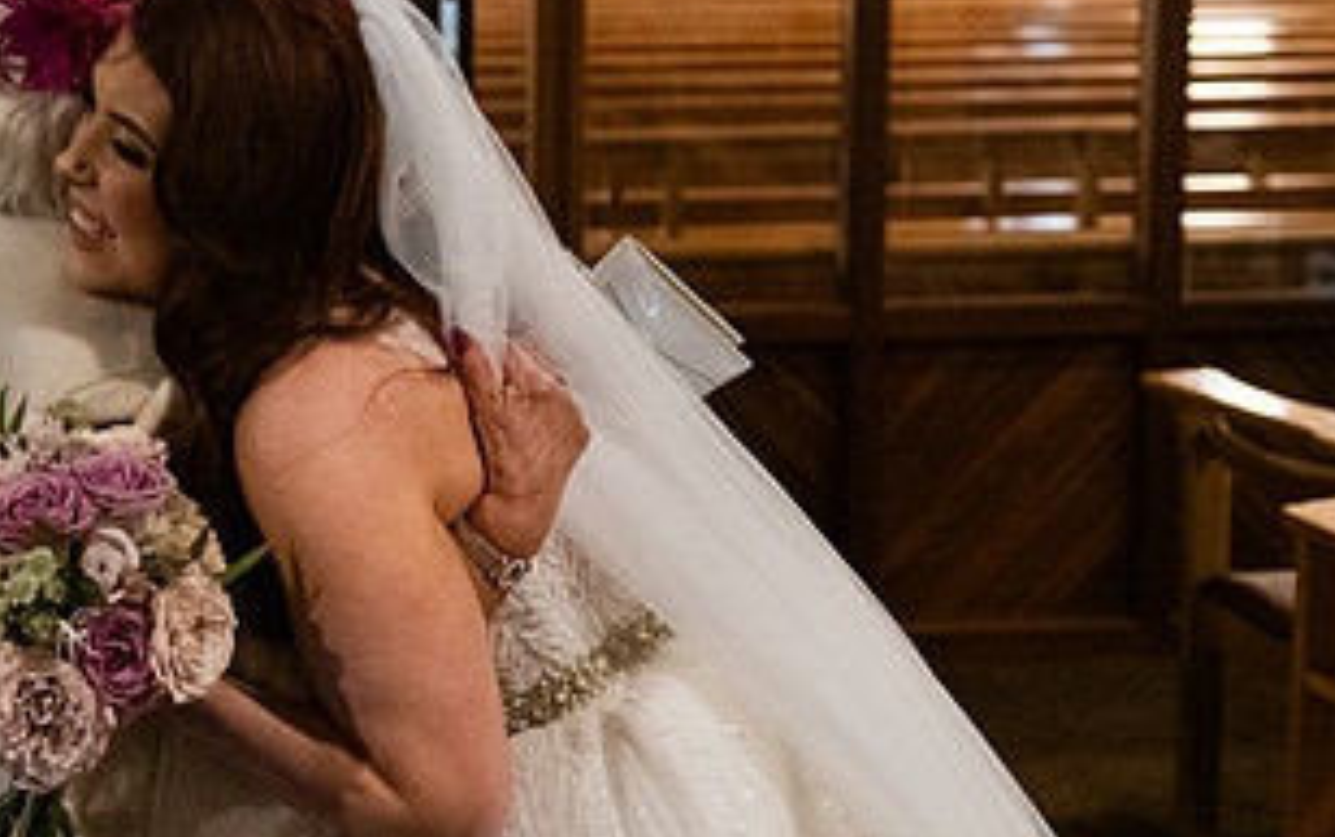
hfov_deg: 22.2
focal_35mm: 92
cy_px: 397
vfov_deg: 14.2
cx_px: 269
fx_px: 3350
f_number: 3.5
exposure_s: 1/160
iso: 2500
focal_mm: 48
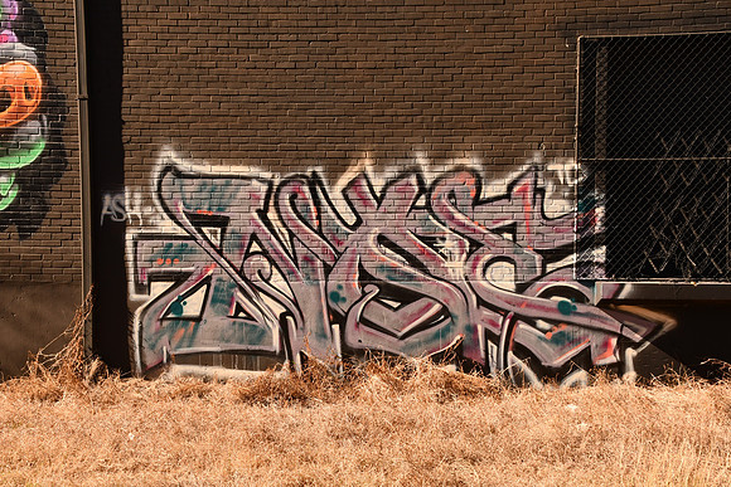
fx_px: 1056
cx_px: 366
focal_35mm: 52
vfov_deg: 26.0
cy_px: 244
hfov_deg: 38.2
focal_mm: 35
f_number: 13
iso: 400
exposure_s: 1/400
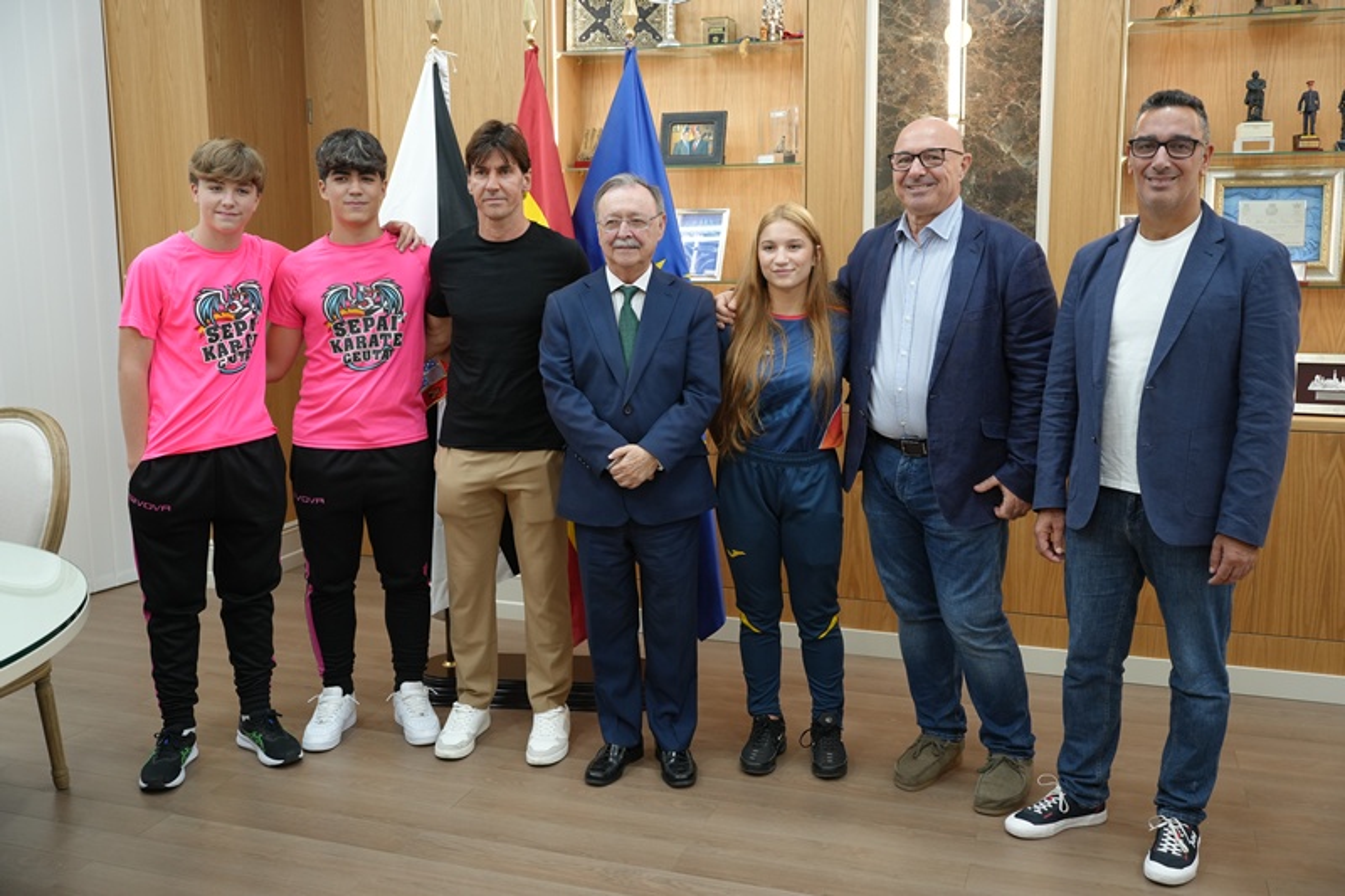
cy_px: 448
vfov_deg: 40.0
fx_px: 1233
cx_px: 672
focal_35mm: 33
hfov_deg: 57.2
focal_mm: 33
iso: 1000
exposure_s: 1/160
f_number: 4
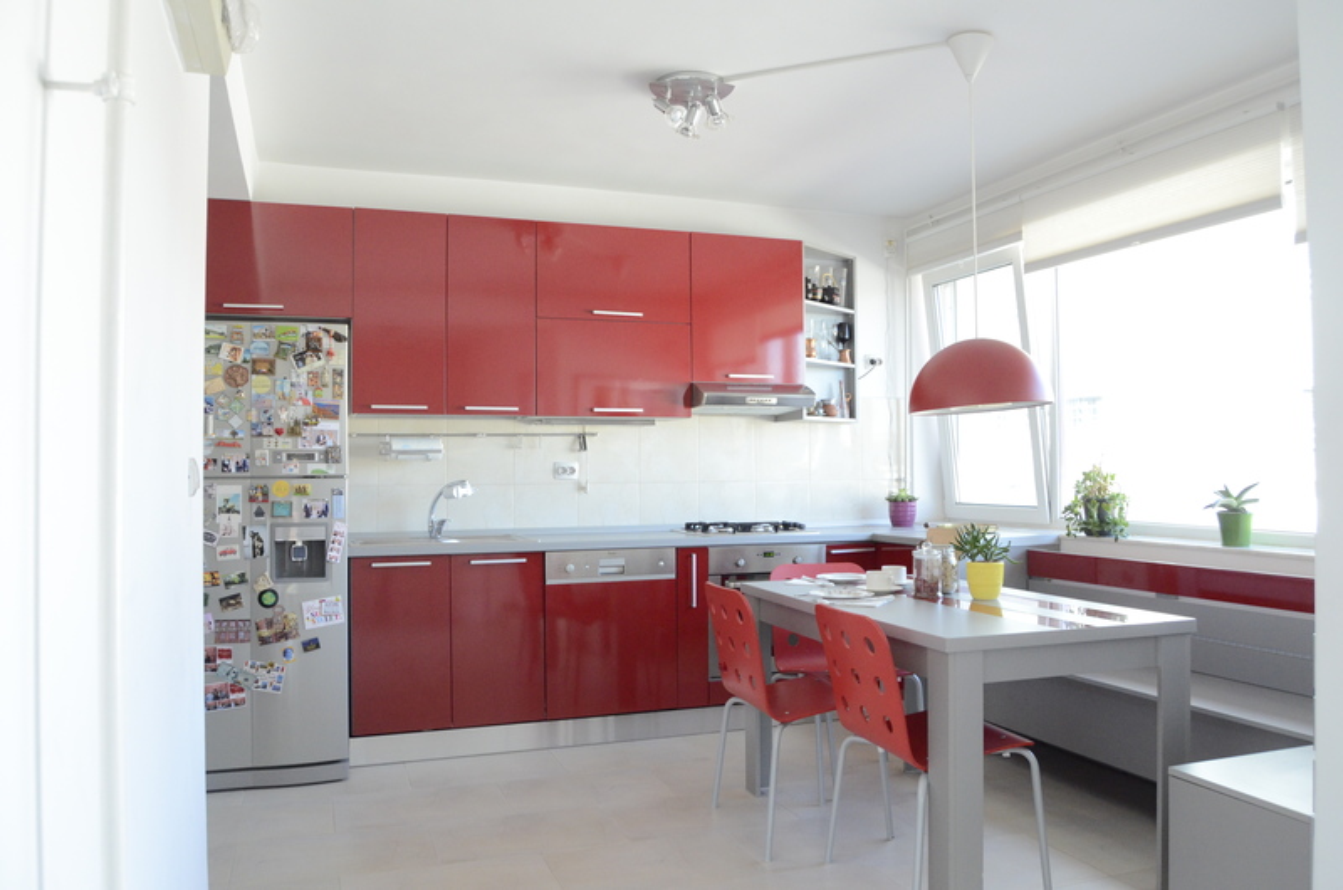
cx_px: 672
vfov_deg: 47.7
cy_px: 445
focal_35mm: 27
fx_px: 1005
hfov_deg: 67.5
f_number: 6.3
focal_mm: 18
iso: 2000
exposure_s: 1/160
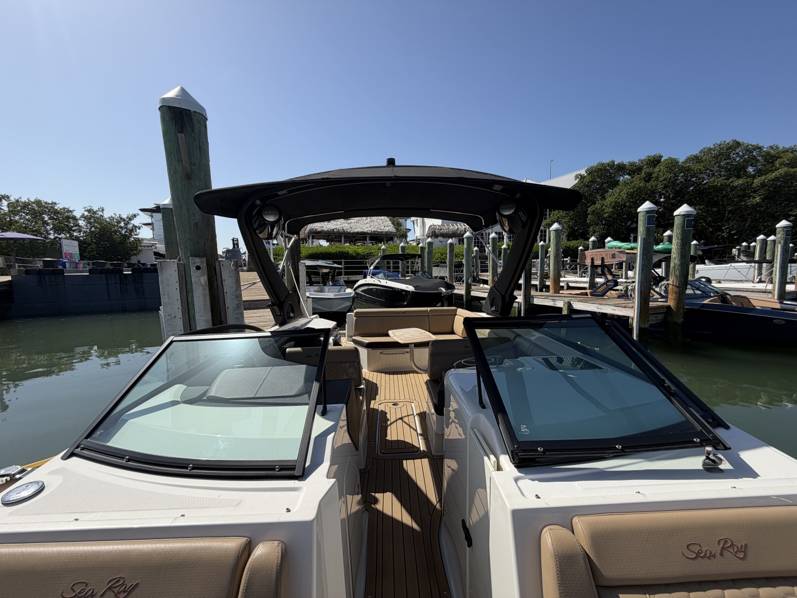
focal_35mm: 14
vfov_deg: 85.7
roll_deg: +0.8
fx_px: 322
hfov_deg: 102.1
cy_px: 299
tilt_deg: -4.6
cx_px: 398
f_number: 2.2
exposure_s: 1/1017
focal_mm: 2.22
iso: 20
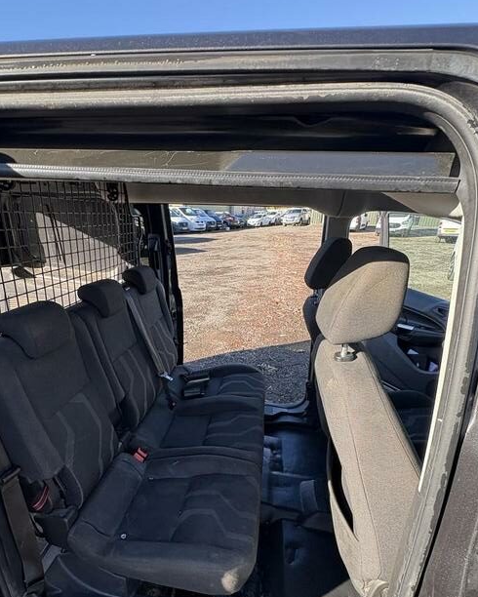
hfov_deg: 67.7
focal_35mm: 20
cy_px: 362
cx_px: 200
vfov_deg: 79.3
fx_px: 353
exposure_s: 1/160
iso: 40
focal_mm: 2.22
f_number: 2.2
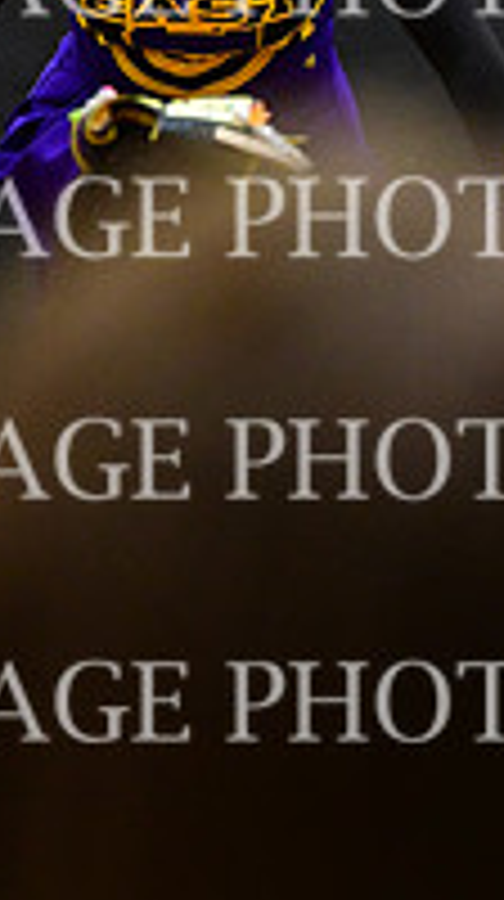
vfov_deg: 4.2
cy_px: -387
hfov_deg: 2.4
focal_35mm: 511
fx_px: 12182
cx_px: 196
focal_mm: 112
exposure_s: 1/500
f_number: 4
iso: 4000
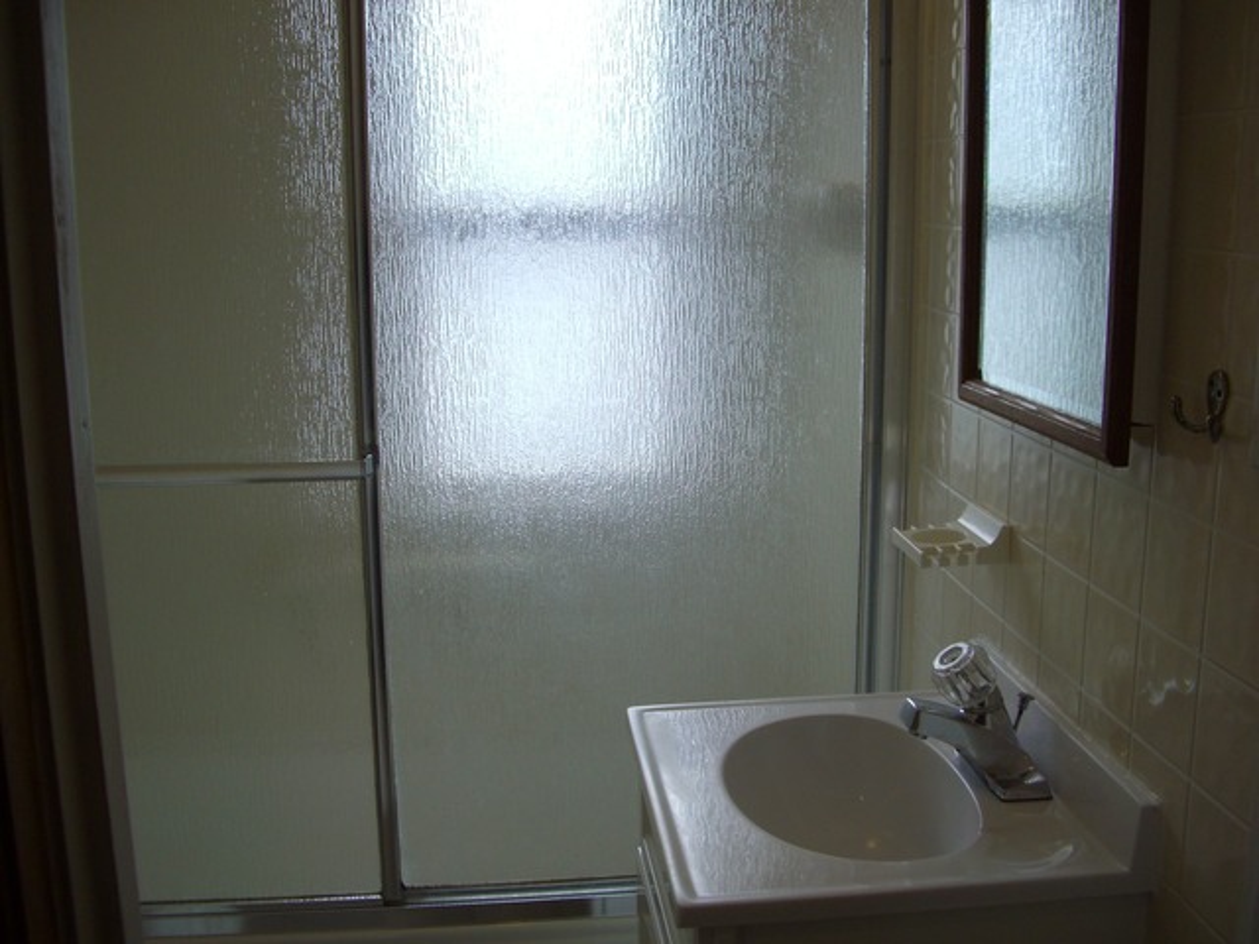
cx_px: 630
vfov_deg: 37.7
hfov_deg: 49.0
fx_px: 1382
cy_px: 472
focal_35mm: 38
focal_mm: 7.9
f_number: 2.8
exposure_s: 1/200
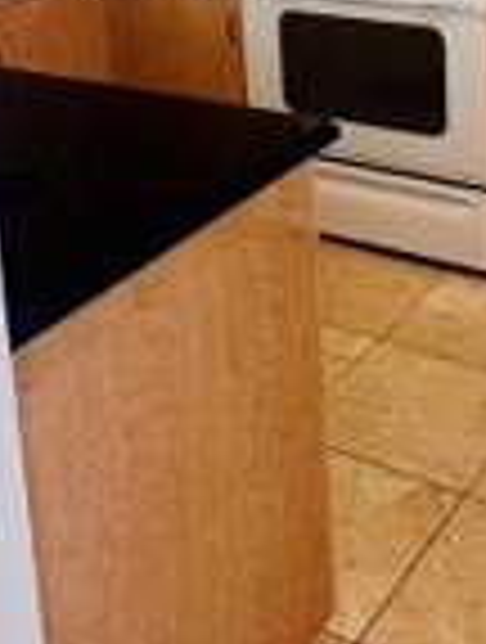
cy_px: -36
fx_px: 1081
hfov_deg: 25.3
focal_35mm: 58
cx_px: 284
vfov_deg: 30.2
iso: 250
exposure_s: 1/60
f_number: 1.8
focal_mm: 1.57
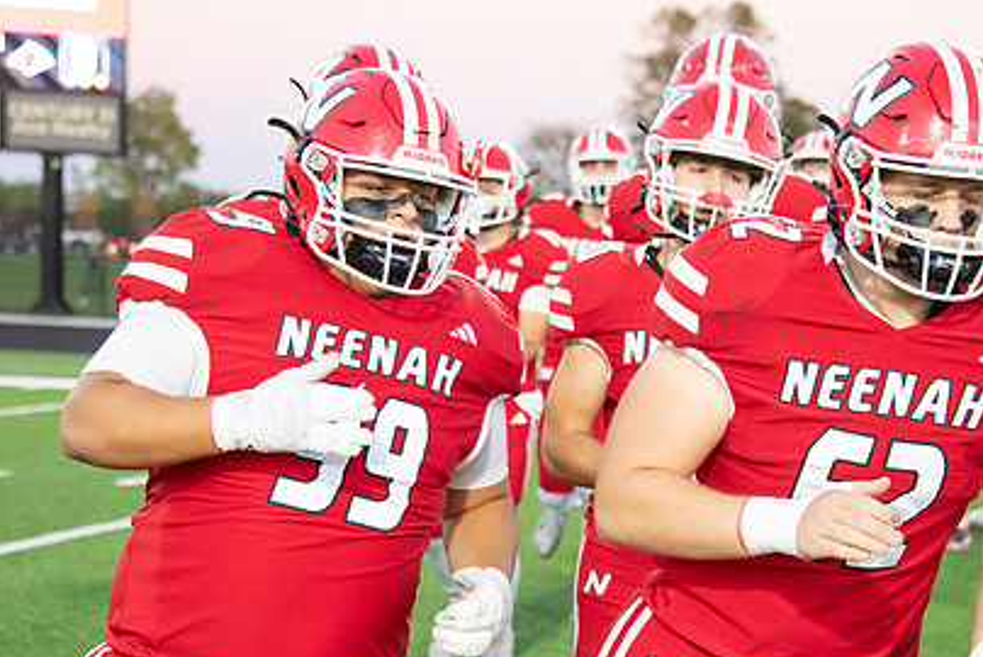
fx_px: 3607
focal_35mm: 132
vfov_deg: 10.4
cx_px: 584
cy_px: 451
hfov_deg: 15.5
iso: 8000
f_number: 5.6
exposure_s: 1/640
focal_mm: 92
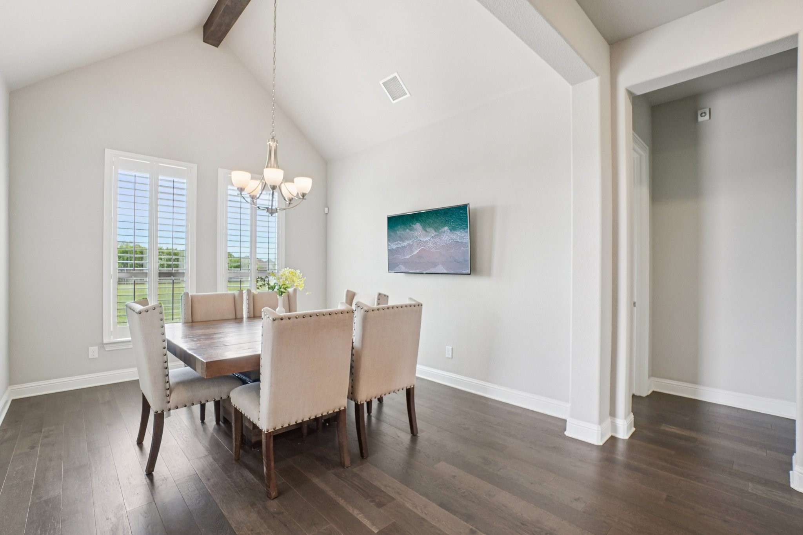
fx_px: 335
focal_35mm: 15
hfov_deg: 100.4
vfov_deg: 77.3
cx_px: 402
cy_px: 268
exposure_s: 1/30
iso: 400
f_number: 8
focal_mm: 10
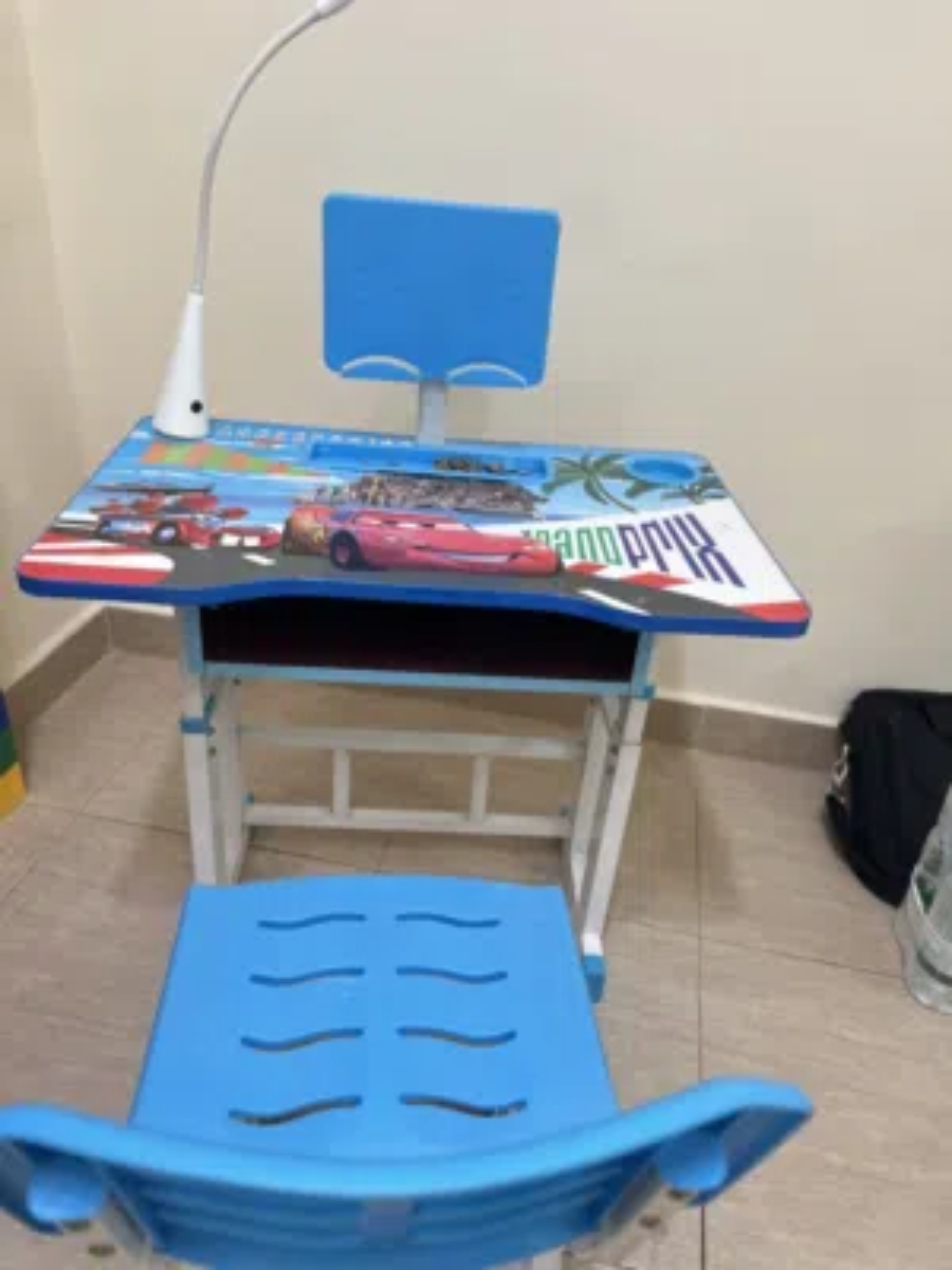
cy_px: 635
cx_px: 476
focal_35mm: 26
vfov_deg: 67.3
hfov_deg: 53.1
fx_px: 953
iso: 250
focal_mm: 5.7
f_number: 1.5
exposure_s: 1/50
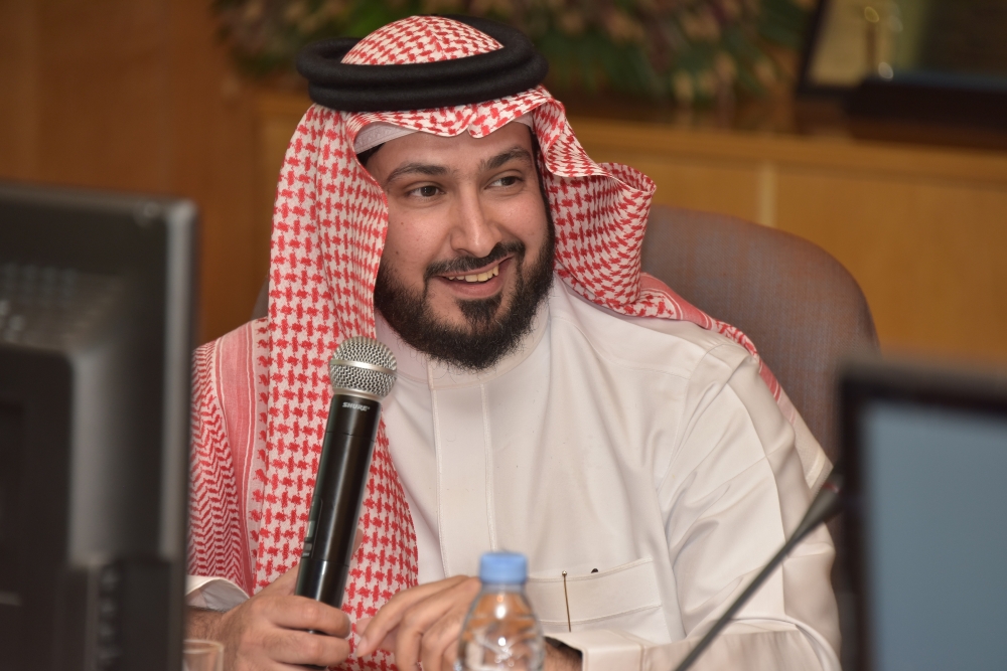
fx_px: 6434
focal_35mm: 230
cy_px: 336
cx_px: 504
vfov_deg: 6.0
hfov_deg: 8.9
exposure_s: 1/60
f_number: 5.6
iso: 500
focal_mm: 230
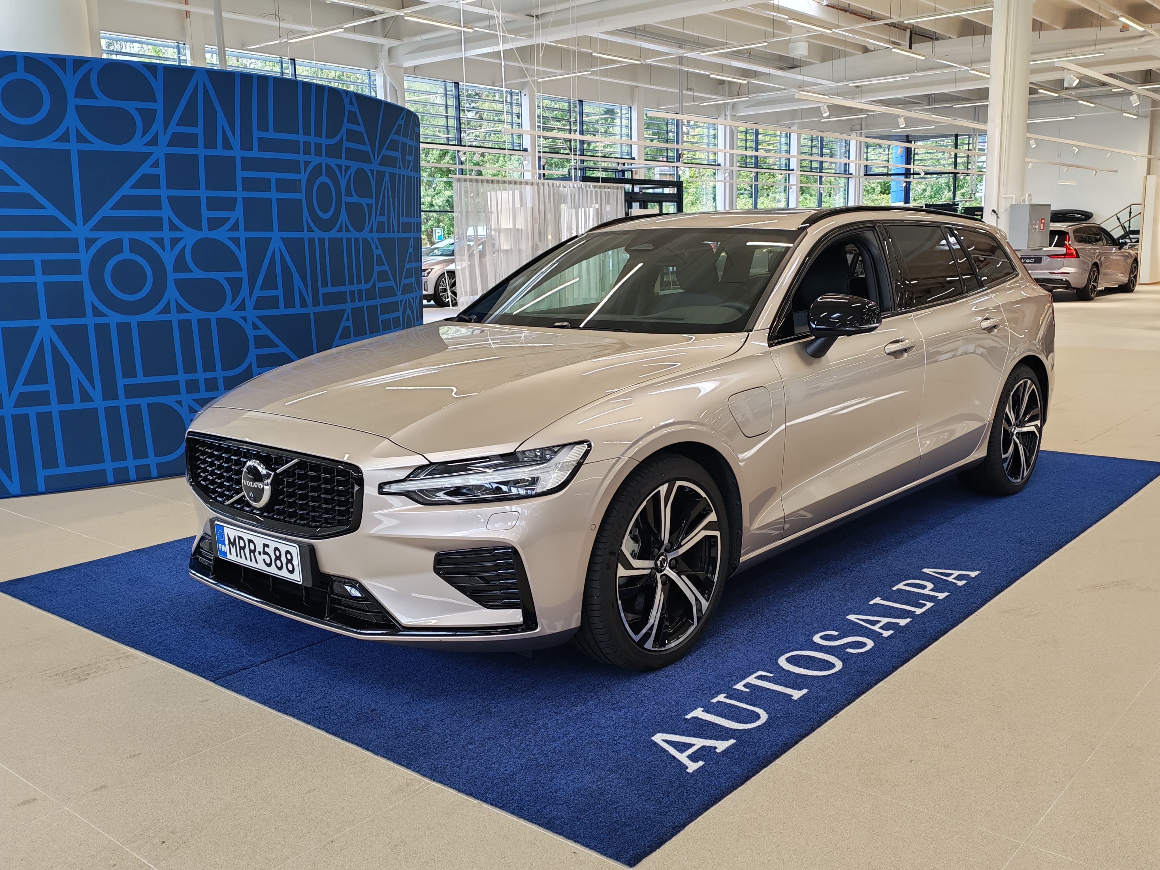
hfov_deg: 55.4
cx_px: 580
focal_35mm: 33
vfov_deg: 42.9
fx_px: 1106
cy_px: 435
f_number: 1.9
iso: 160
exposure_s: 1/100
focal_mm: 6.12
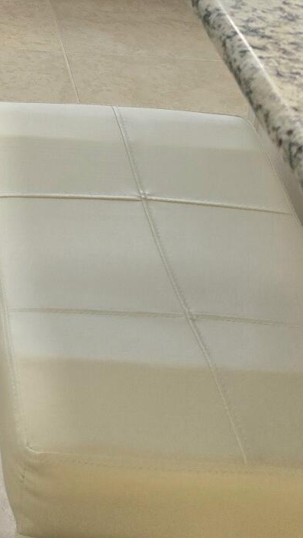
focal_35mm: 71
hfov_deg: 15.6
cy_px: -169
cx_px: -158
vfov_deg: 25.4
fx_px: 1014
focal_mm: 6.3
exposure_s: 1/120
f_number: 1.7
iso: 40
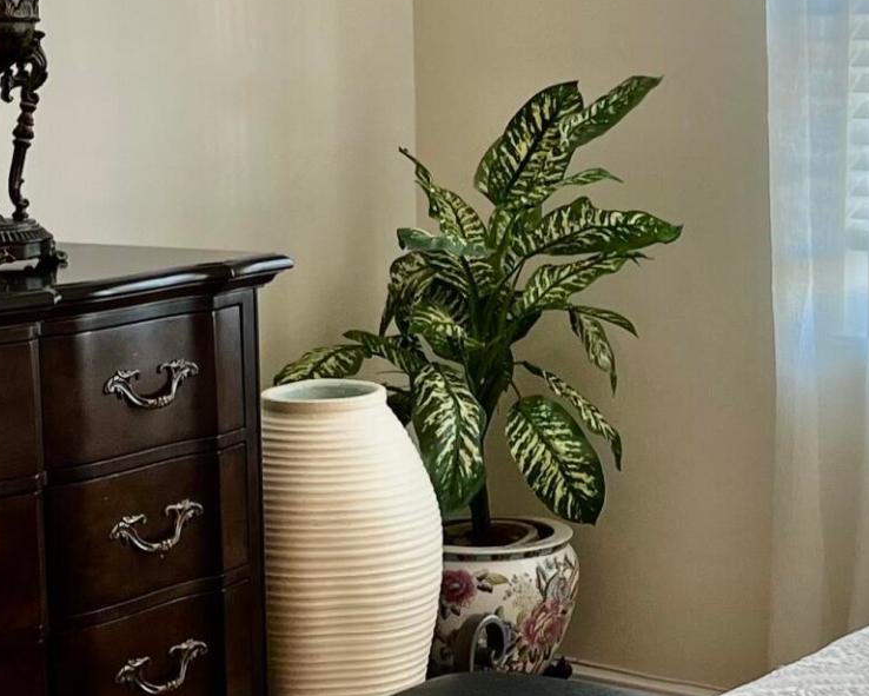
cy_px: 293
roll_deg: +1.7
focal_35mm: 99
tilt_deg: -8.3
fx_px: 2547
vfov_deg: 15.6
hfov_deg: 19.2
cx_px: 233
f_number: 1.5
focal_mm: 5.7
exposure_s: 1/60
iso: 64
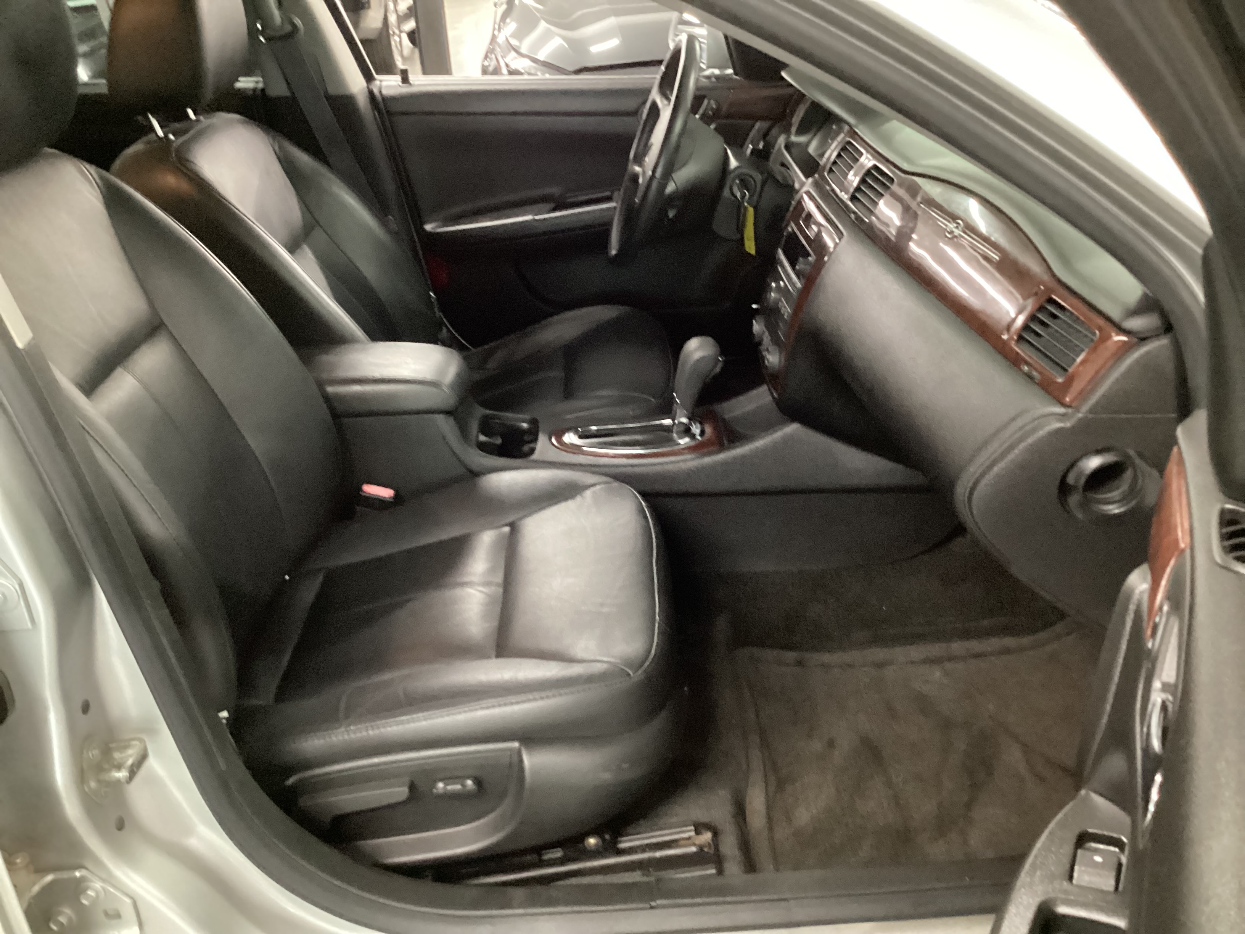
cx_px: 622
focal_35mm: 31
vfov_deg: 45.4
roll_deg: +2.7
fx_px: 1115
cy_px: 467
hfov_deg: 58.4
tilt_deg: -29.4
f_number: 2.4
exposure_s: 1/20
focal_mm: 3.3
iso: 800
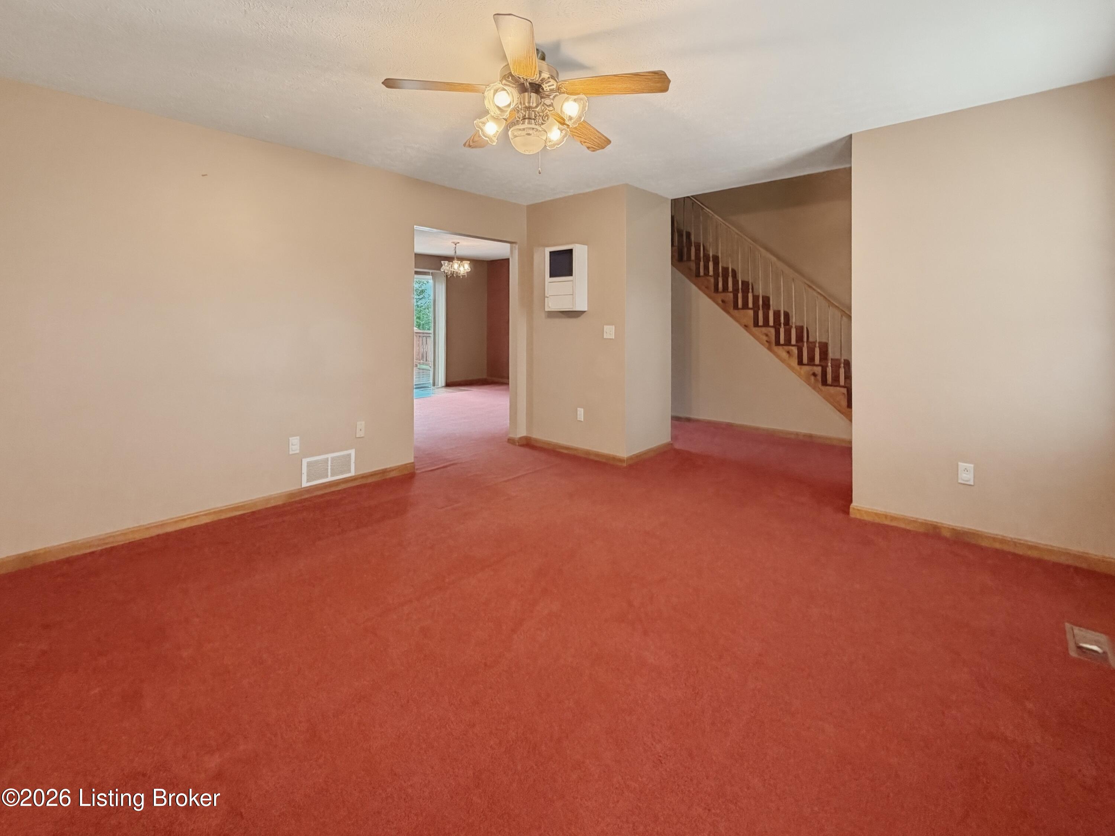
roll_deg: -0.7
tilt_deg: -10.9
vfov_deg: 85.7
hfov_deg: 102.1
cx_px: 558
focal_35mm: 14
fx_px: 451
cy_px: 418
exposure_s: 1/60
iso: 400
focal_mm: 2.2
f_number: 2.2
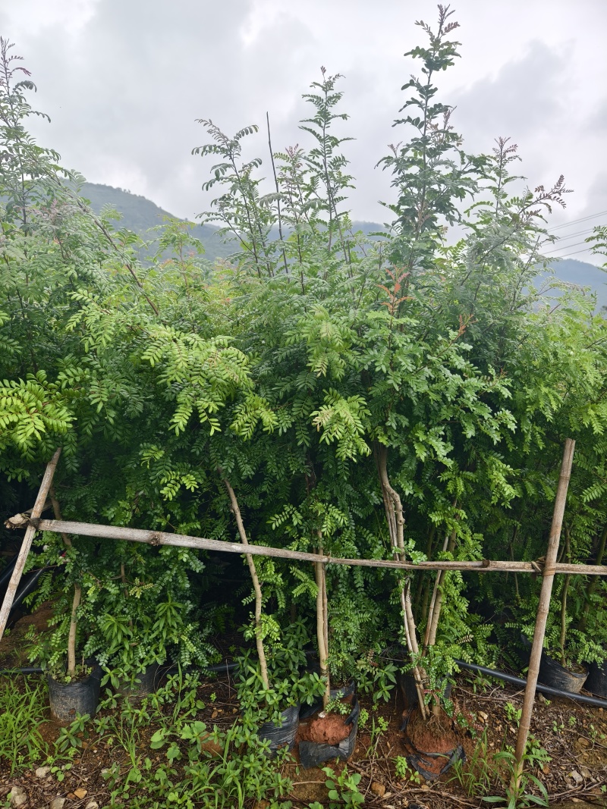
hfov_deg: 58.9
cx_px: 304
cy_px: 404
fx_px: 538
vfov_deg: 73.9
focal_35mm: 23
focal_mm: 8.67
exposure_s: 1/374
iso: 50
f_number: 1.75
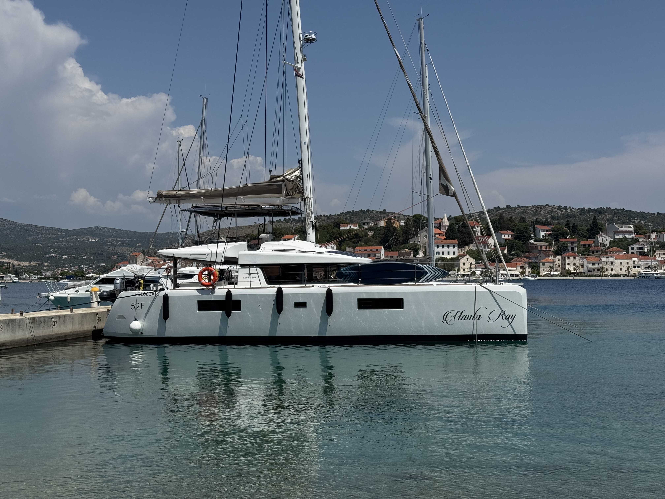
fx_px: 922
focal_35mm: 48
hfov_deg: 39.7
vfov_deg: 30.3
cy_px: 250
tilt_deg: +2.1
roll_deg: +1.0
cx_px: 332
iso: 64
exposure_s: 1/9009
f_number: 1.78
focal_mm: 6.76
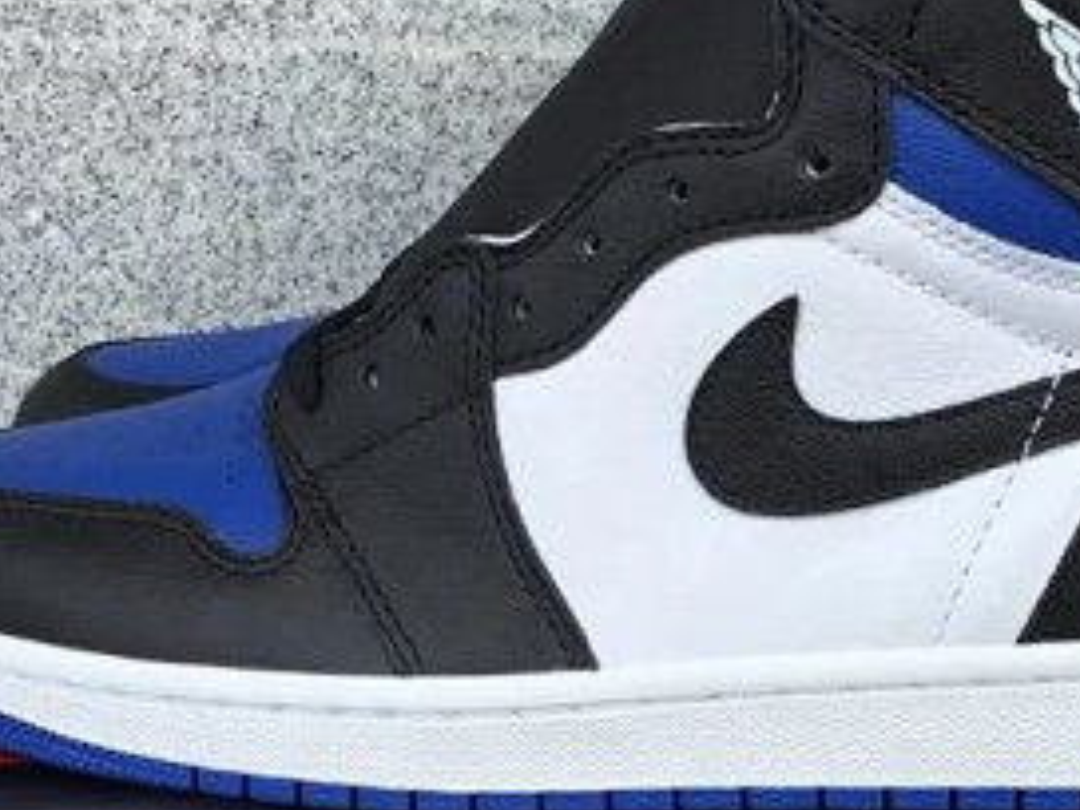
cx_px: 695
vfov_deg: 20.1
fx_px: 2278
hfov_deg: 26.6
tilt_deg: -15.8
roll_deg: +0.1
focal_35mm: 73
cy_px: 552
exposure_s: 1/309
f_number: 2.4
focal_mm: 3.3
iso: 25
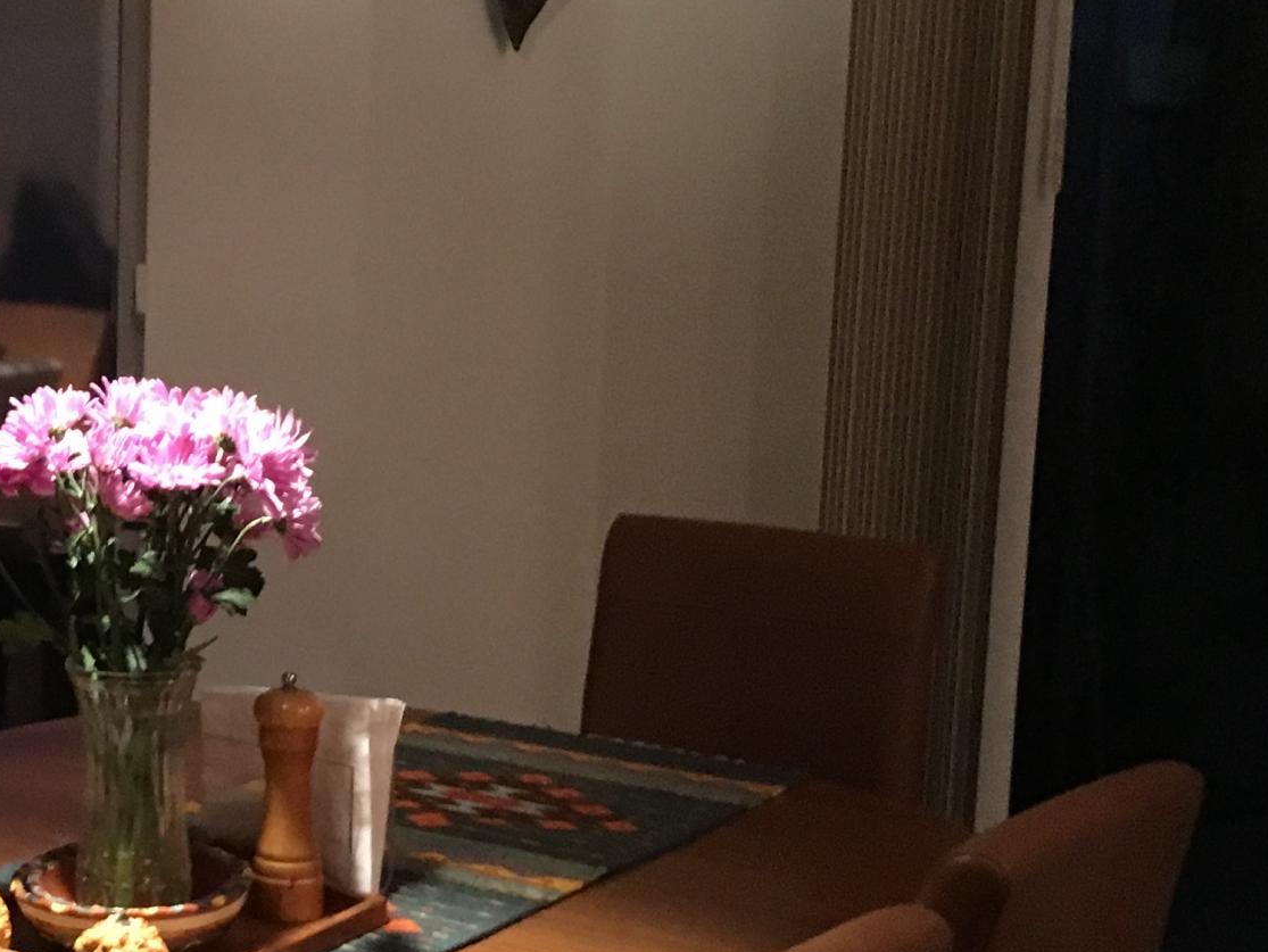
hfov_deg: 23.7
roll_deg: -1.0
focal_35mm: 78
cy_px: 470
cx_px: -71
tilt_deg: -9.1
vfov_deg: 18.9
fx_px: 2858
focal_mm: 4.15
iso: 400
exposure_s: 1/15
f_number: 2.2
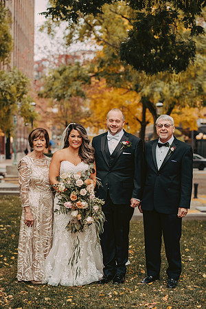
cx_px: 103
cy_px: 154
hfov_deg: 17.1
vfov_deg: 25.4
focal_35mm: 80
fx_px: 687
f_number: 3.2
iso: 800
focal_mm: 80
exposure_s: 1/640
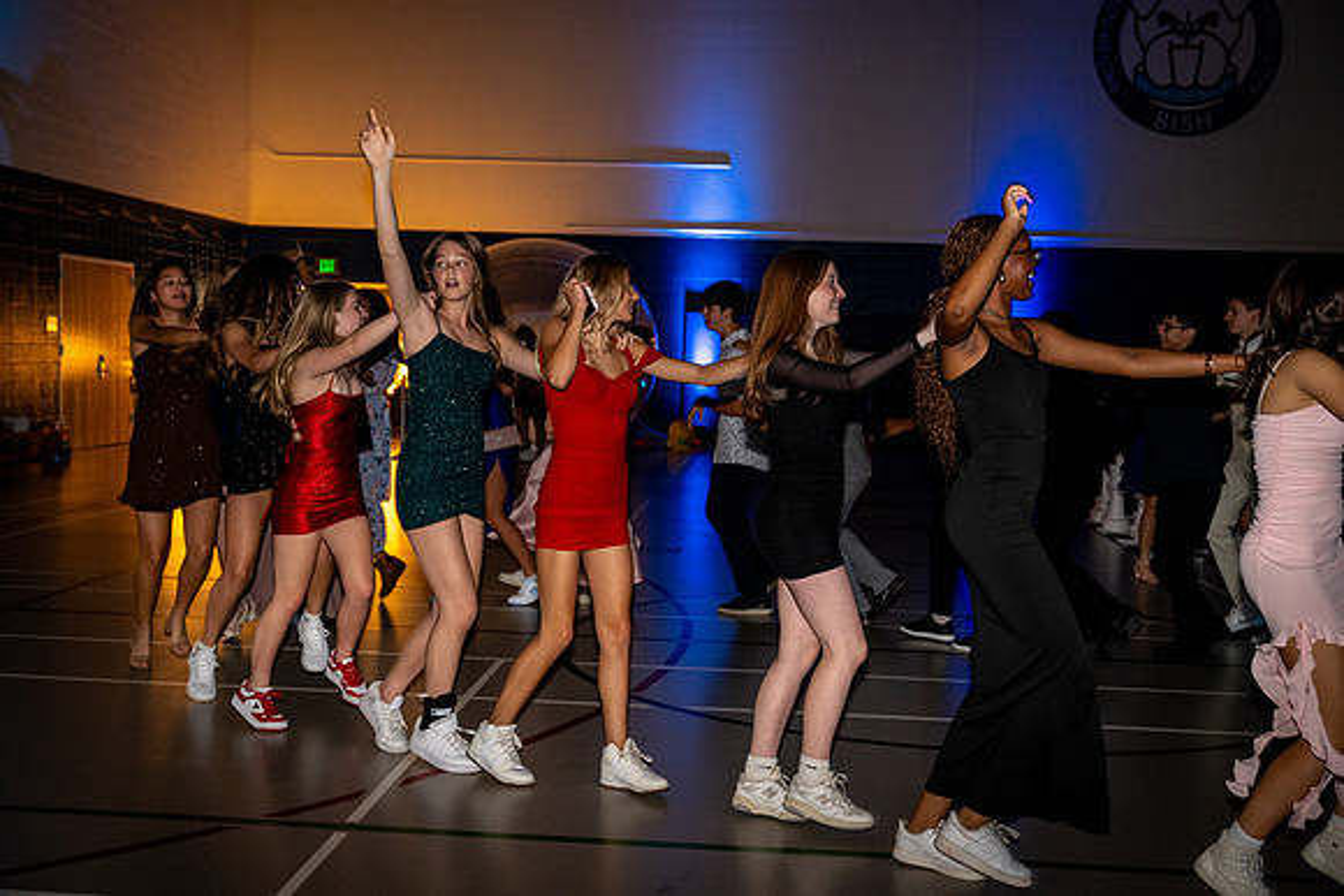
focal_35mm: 40
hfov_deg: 48.4
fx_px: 1494
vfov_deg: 33.4
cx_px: 672
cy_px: 448
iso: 1250
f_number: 4
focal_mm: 40
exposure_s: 1/80
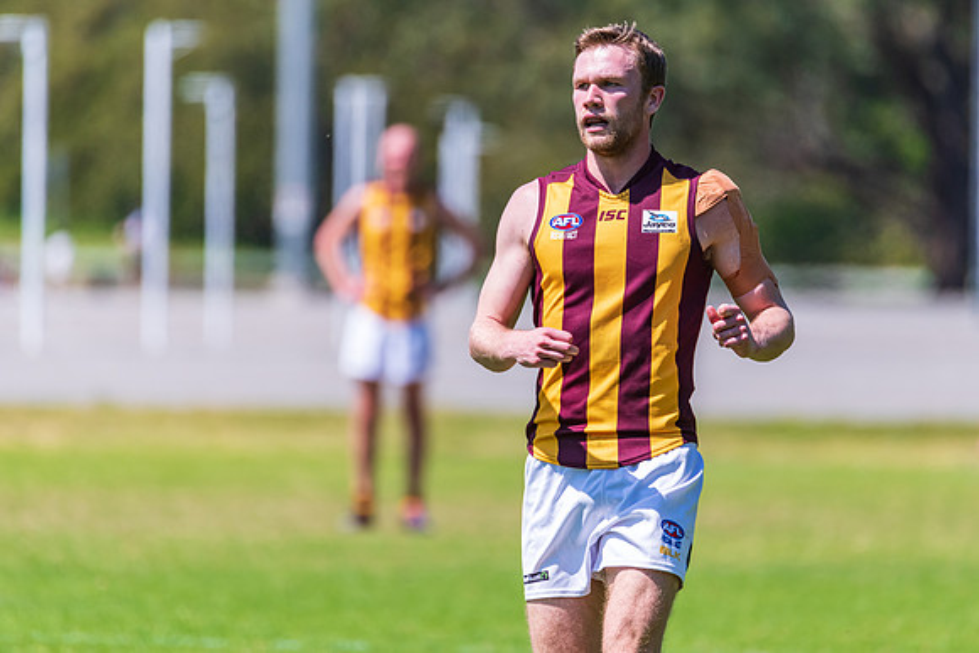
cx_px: 525
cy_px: 310
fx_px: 17732
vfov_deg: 2.1
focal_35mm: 652
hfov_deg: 3.2
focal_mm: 600
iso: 800
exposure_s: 1/2500
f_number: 6.3
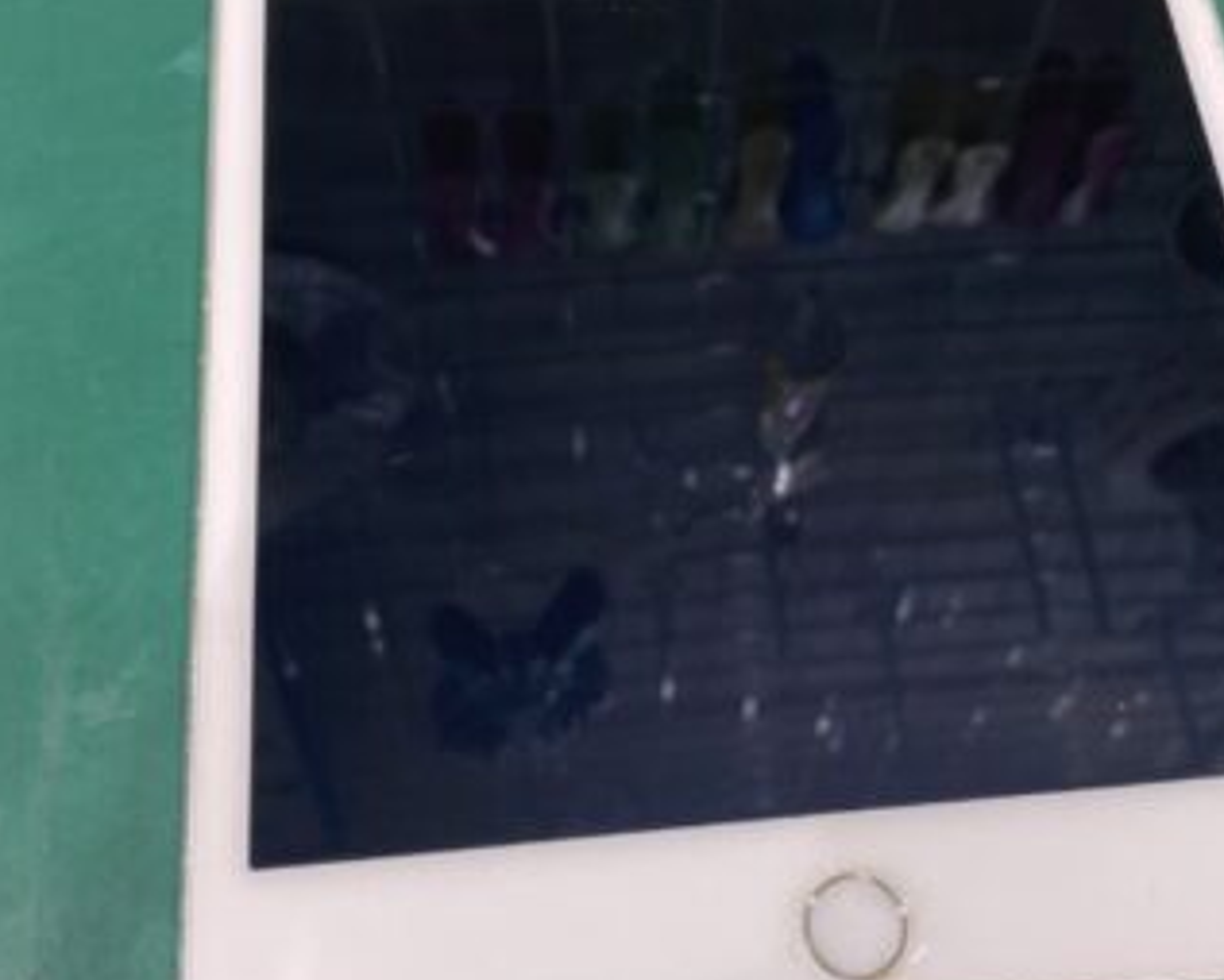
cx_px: 737
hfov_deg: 38.6
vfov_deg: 31.3
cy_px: 355
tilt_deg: -61.5
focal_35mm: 48
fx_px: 1740
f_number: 1.8
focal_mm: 4.25
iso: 125
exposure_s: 1/100
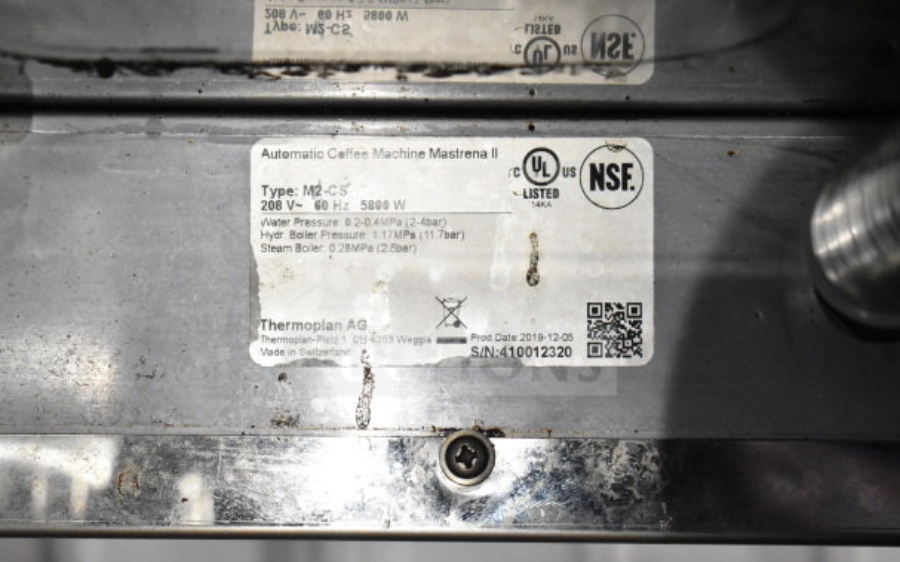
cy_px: 278
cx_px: 449
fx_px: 2072
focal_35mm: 85
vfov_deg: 15.4
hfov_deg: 24.5
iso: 6400
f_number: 6.3
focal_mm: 55
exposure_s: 1/160
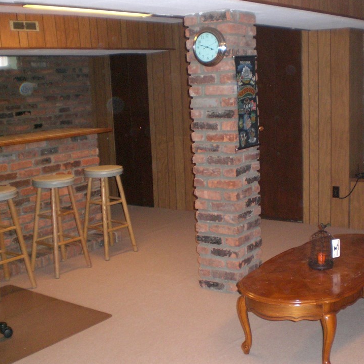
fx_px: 571
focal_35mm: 48
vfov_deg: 35.4
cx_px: 218
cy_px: 189
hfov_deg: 35.2
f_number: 3.1
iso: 200
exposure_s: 1/60
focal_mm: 6.3
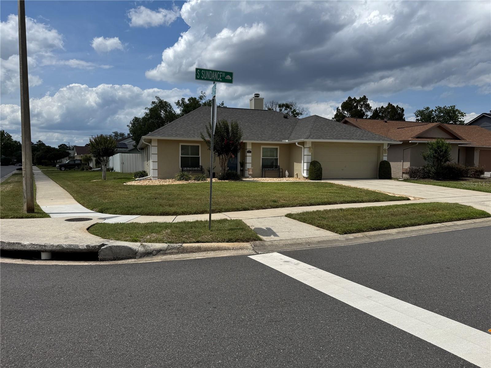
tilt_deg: -3.3
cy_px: 184
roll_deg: -1.3
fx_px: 340
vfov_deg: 56.8
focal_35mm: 24
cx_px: 246
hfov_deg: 71.6
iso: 80
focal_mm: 6.76
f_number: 1.78
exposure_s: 1/9009
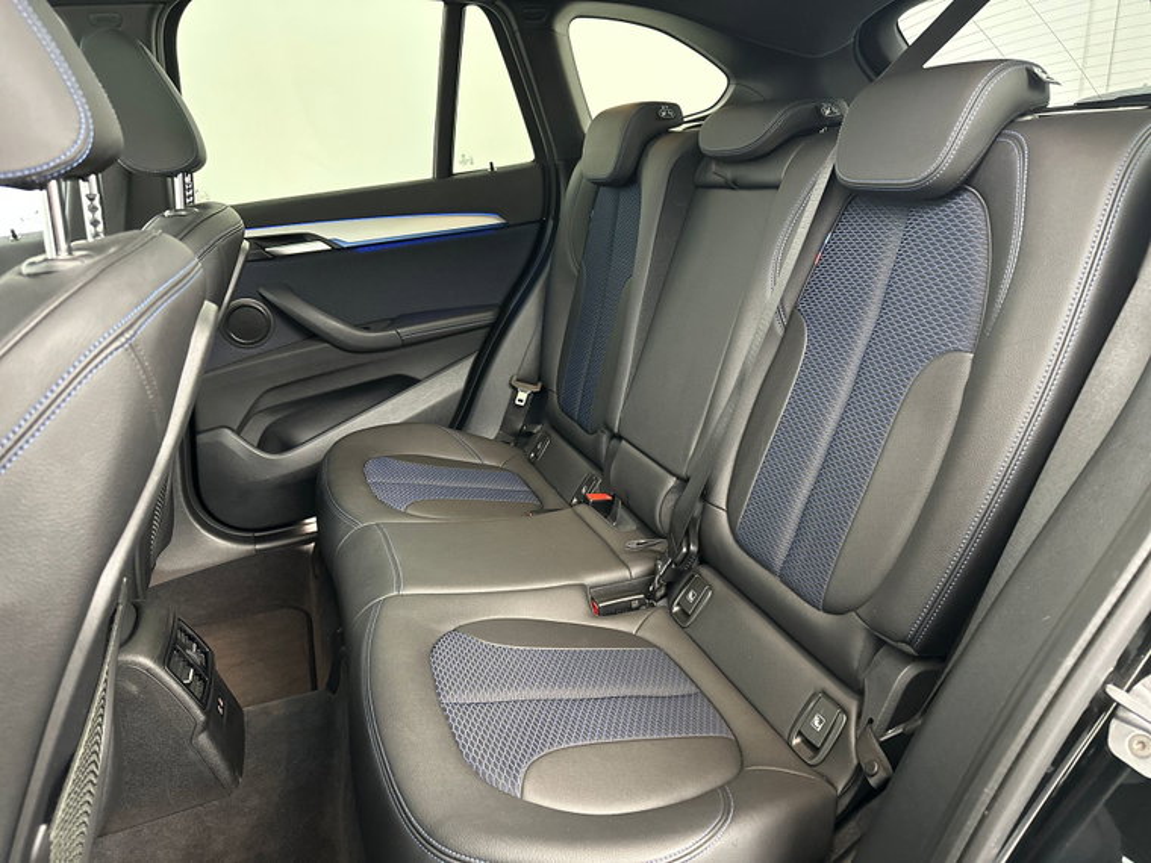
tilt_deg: -18.9
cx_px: 576
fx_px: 798
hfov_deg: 71.6
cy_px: 432
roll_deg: +3.2
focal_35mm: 24
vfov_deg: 56.8
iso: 1000
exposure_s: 1/33
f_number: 1.78
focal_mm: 6.86
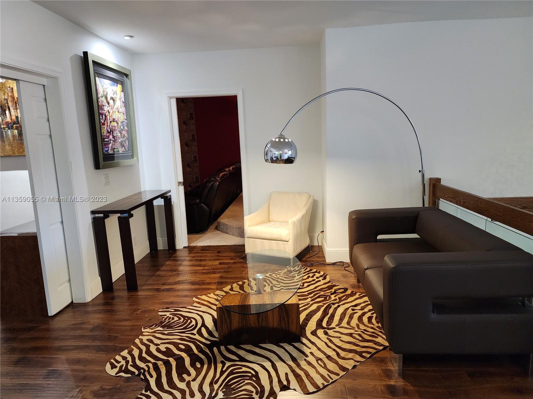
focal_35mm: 23
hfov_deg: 73.9
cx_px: 266
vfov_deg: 58.9
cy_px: 200
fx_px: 354
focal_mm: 6.4
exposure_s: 1/60
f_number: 1.8
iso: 800
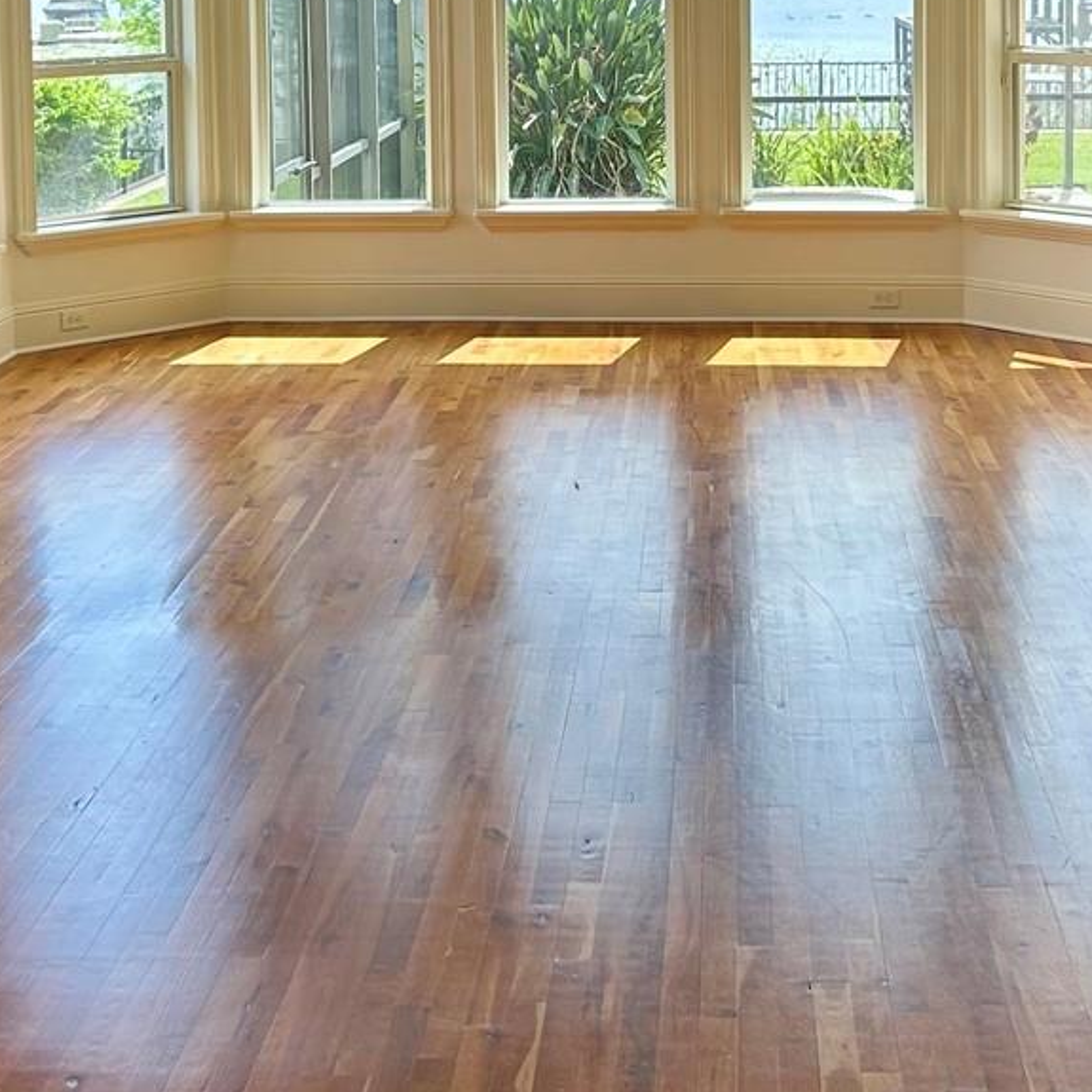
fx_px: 2284
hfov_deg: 26.9
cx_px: 564
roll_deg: +0.6
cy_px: 47
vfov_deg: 25.8
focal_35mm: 64
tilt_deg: -2.8
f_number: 1.5
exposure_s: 1/224
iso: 40
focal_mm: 5.7
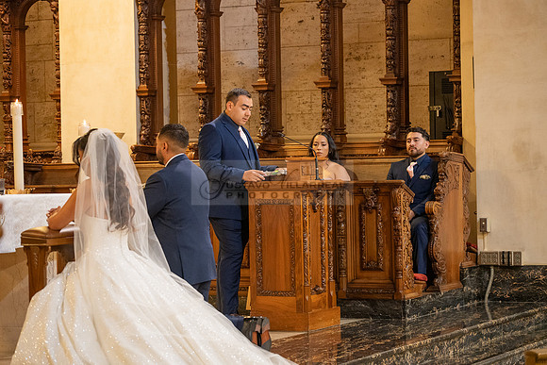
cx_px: 274
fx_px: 1474
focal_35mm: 97
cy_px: 182
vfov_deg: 14.1
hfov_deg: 21.0
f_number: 4
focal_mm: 97
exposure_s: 1/100
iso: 3200
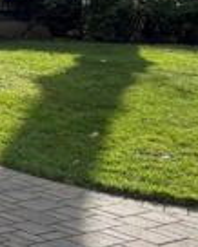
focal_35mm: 119
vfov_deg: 15.8
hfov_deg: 11.1
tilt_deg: -0.9
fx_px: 871
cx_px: -263
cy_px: 2
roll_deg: +0.6
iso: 50
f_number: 1.5
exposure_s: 1/2165
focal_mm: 5.7
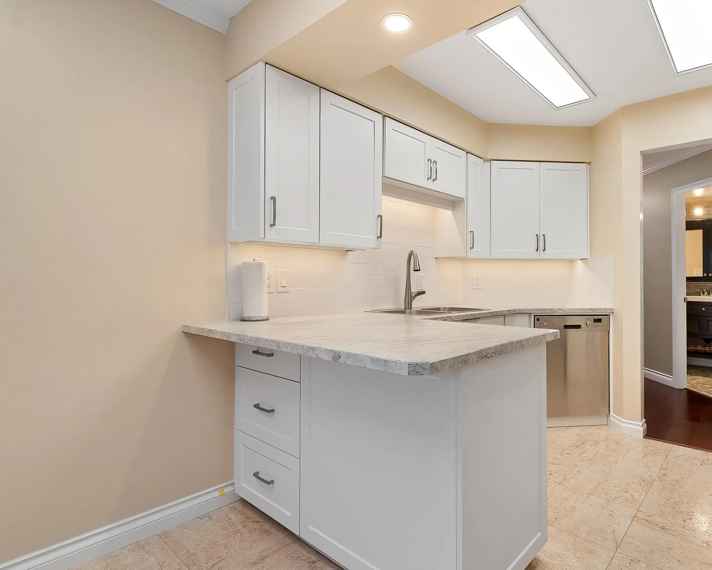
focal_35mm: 18
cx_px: 416
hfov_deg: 85.6
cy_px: 291
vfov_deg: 73.8
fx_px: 379
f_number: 7.1
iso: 320
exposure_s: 1/80
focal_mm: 10
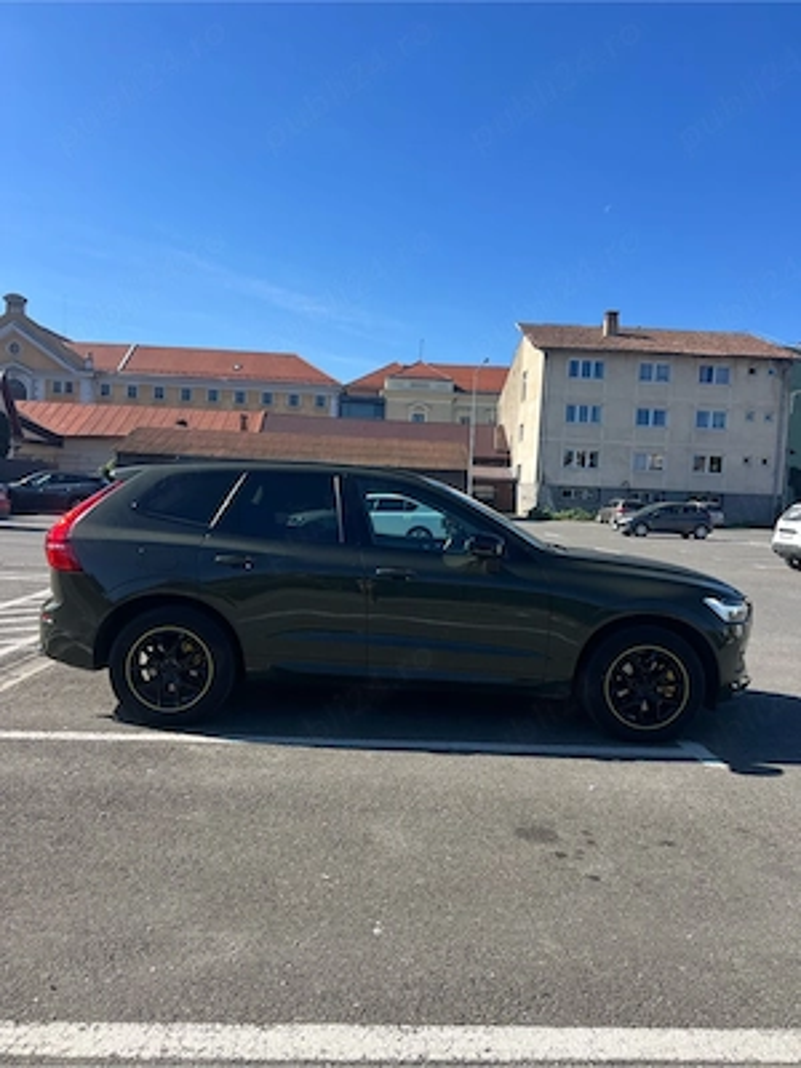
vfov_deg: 67.3
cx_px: 400
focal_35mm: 26
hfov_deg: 53.1
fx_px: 802
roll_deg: -2.9
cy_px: 534
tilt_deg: -2.6
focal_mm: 5.7
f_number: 1.5
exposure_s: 1/2994
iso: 50
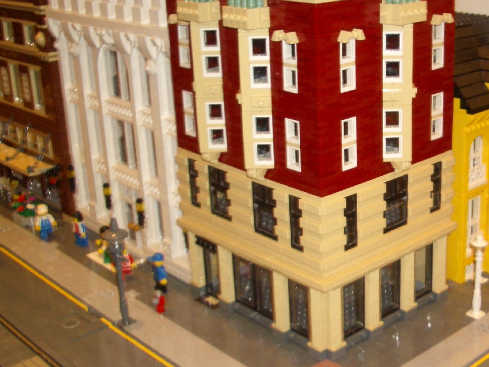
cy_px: 172
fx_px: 791
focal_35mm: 56
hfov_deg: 33.5
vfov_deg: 26.1
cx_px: 376
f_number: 2.6
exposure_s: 1/60
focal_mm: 5.8
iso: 100
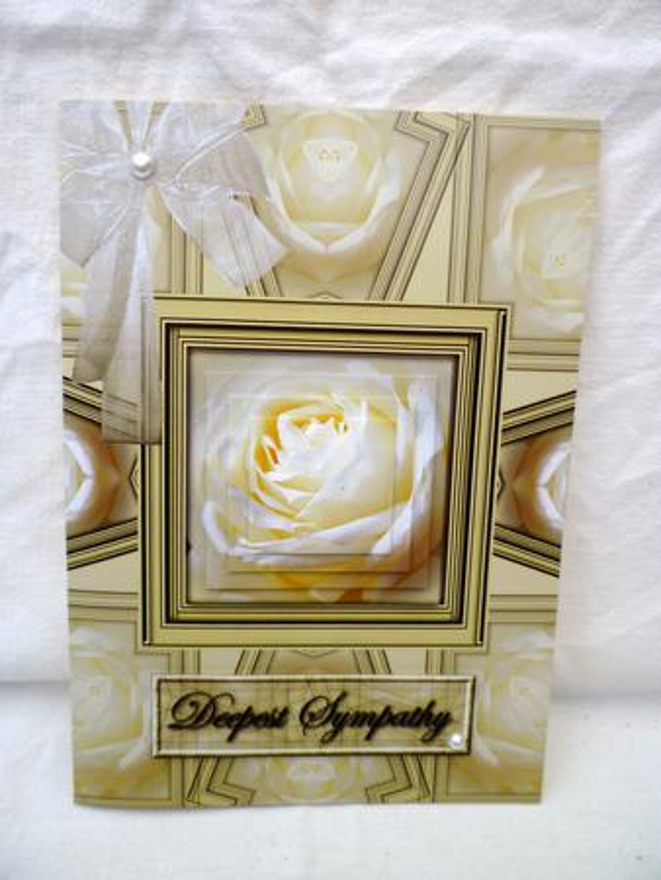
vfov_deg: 61.6
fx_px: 738
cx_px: 330
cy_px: 440
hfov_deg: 48.3
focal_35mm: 29
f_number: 3.3
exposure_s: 1/50
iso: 80
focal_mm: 5.2
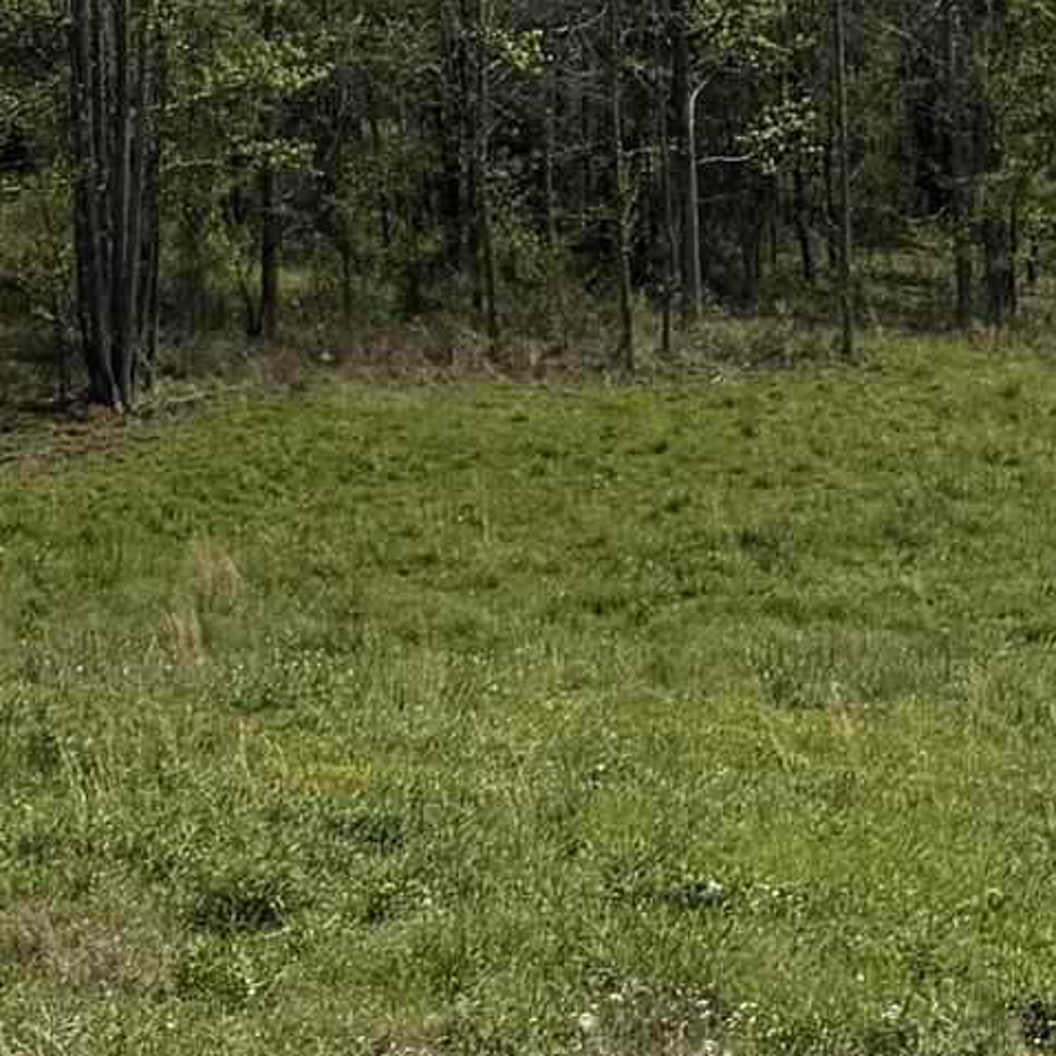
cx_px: 970
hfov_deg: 12.7
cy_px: -534
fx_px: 4694
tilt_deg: +4.3
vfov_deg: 12.2
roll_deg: +2.6
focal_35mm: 136
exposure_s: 1/11905
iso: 80
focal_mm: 6.76
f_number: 1.78
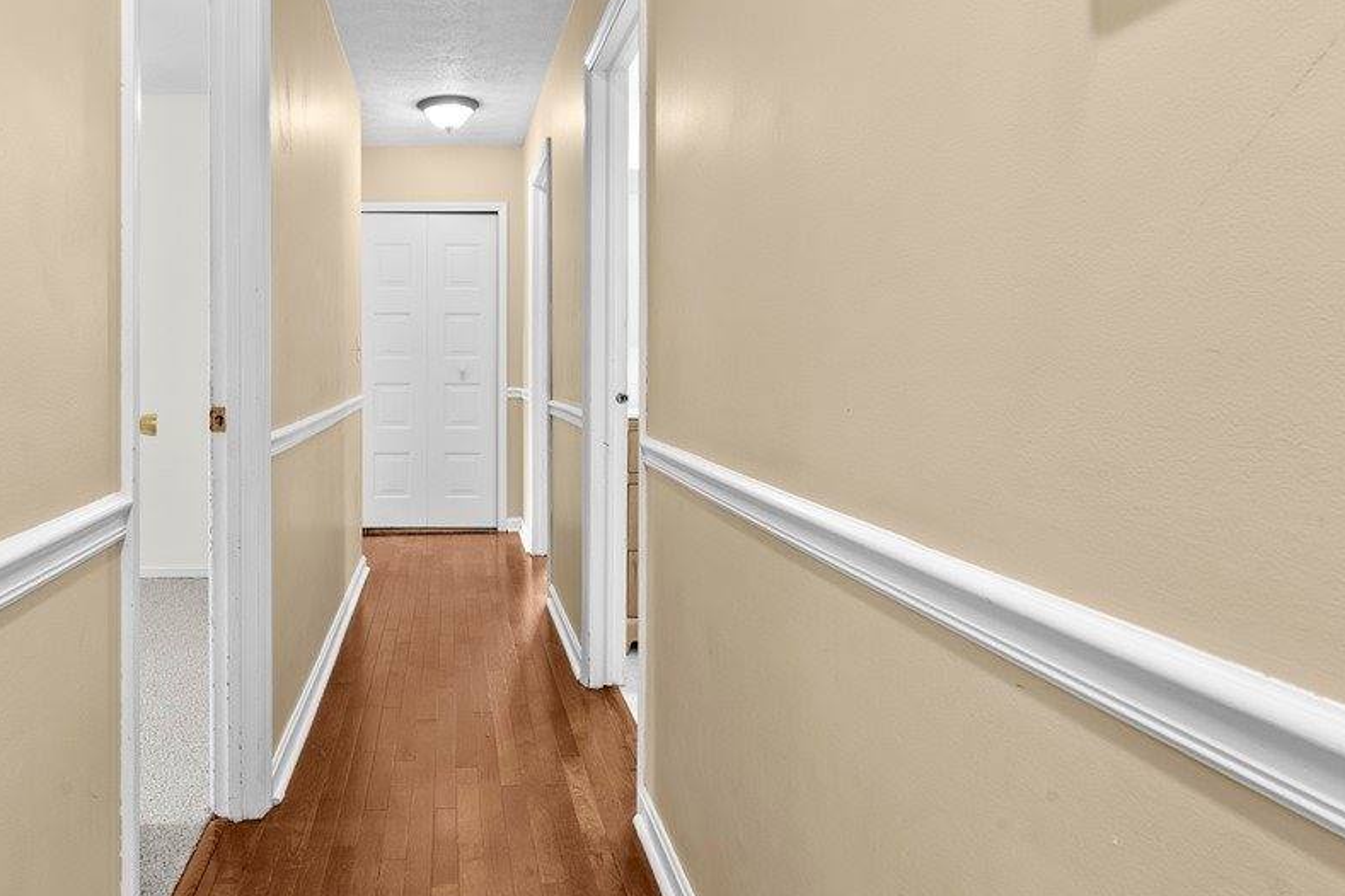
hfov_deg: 76.3
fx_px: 822
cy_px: 358
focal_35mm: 22
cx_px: 456
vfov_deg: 56.8
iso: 400
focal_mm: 16
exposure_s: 1/1.67
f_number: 11
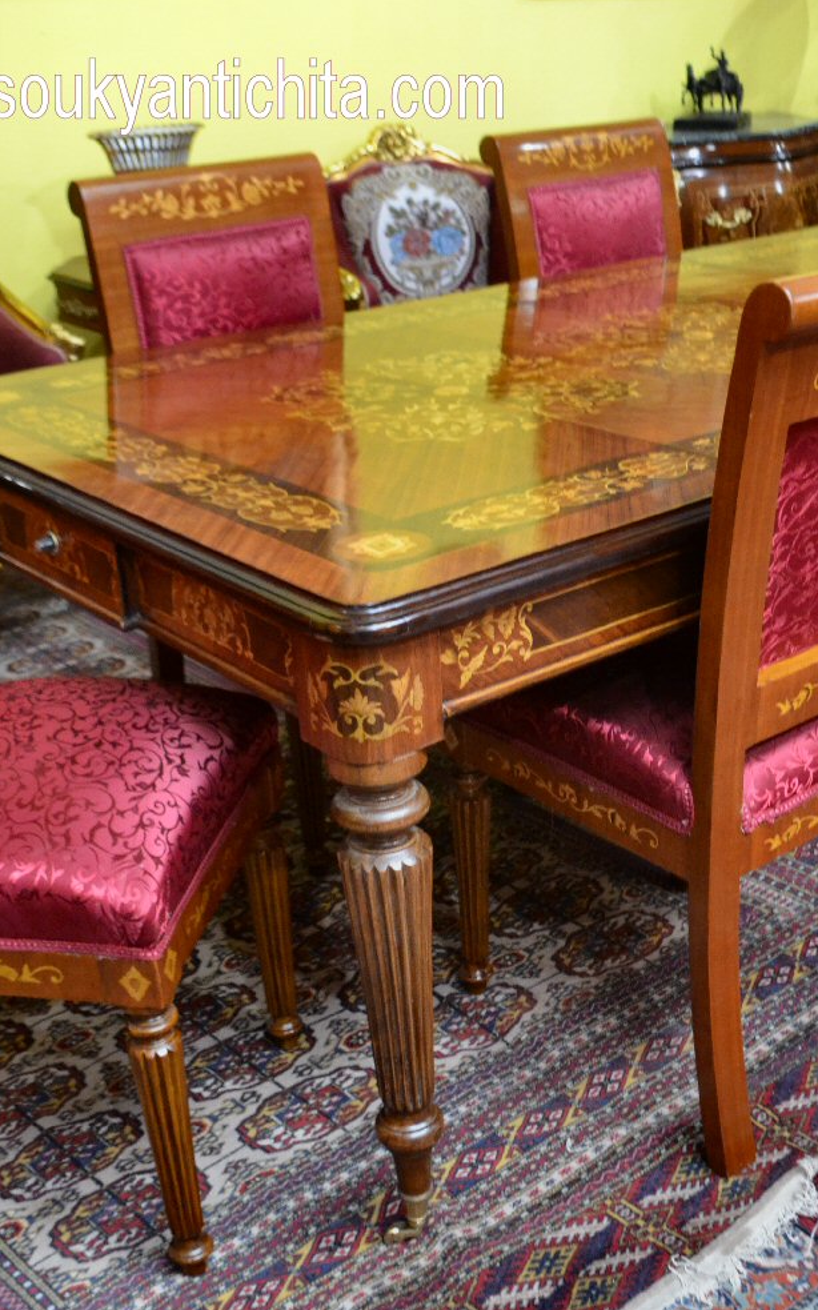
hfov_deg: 30.5
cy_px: 662
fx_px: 1499
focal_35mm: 42
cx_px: 477
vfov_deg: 47.2
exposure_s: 1/60
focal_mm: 18
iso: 1800
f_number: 3.5
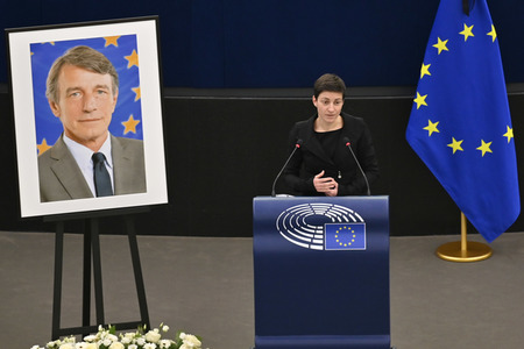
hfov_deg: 10.3
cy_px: 174
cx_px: 262
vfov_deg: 6.9
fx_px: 2911
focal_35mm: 200
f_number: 2.8
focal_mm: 200
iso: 800
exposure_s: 1/400
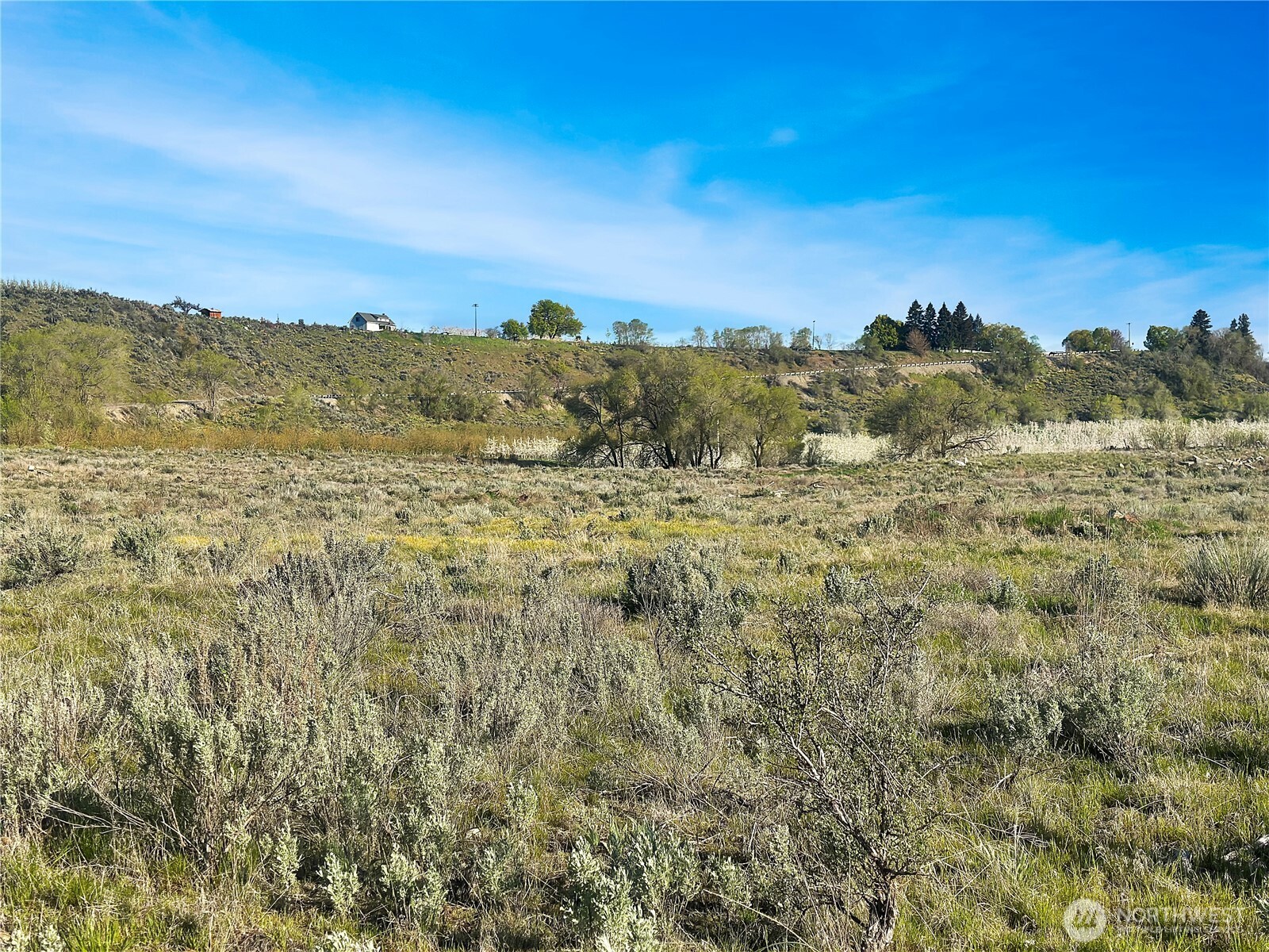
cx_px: 634
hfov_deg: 39.7
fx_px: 1760
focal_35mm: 48
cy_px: 476
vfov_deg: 30.3
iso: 100
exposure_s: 1/5556
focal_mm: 6.86
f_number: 1.78
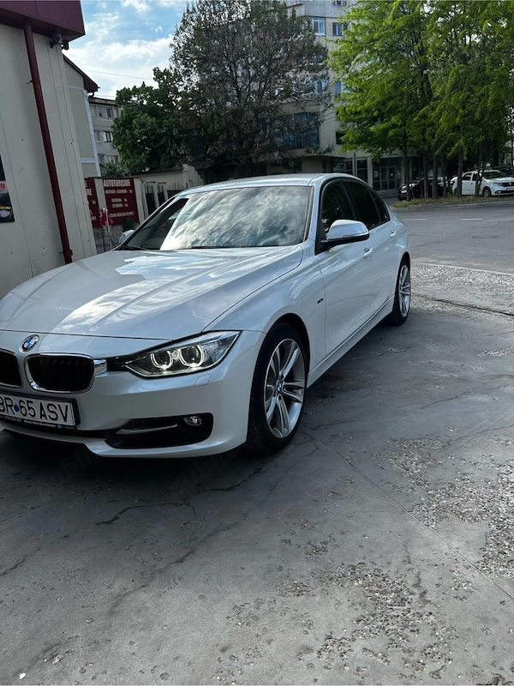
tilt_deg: -15.1
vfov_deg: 67.3
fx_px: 515
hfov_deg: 53.1
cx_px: 257
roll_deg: +5.4
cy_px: 343
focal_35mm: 26
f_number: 1.5
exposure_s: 1/2165
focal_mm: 5.7
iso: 50
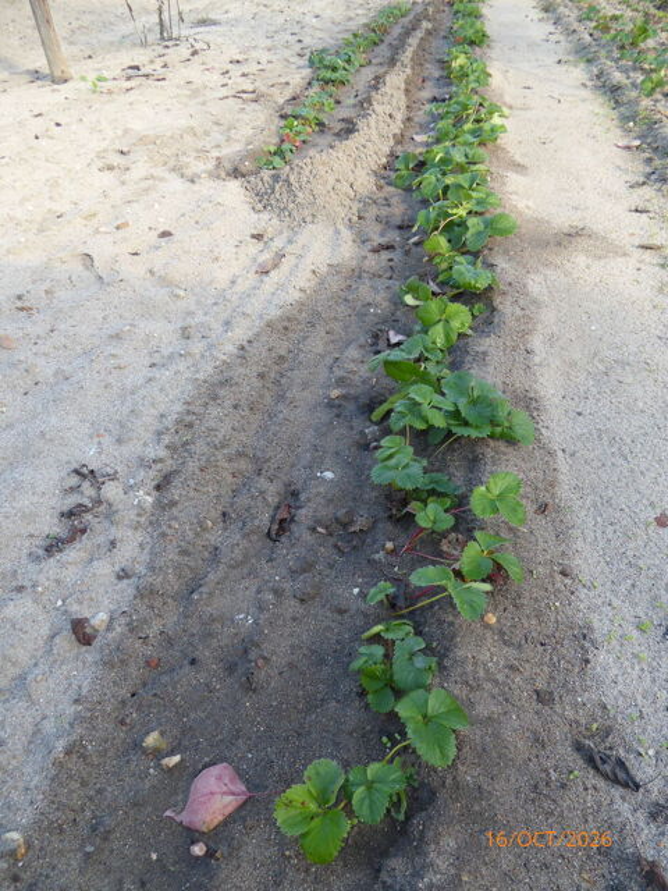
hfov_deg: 56.8
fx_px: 618
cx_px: 334
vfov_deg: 71.6
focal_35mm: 24
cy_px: 446
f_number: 3.3
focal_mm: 4.3
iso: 80
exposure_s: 1/100
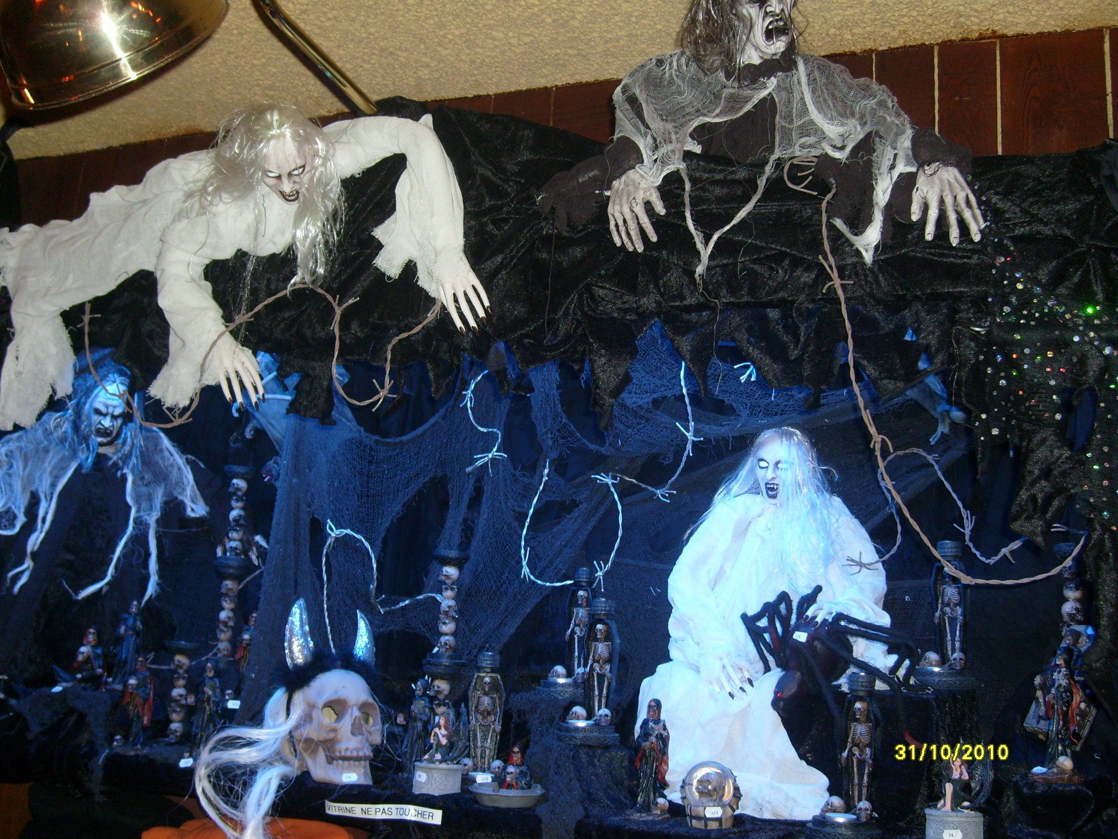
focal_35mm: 35
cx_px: 559
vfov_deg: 40.7
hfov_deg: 52.6
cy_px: 420
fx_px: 1130
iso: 100
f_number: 2.8
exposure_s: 1/45
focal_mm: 5.8
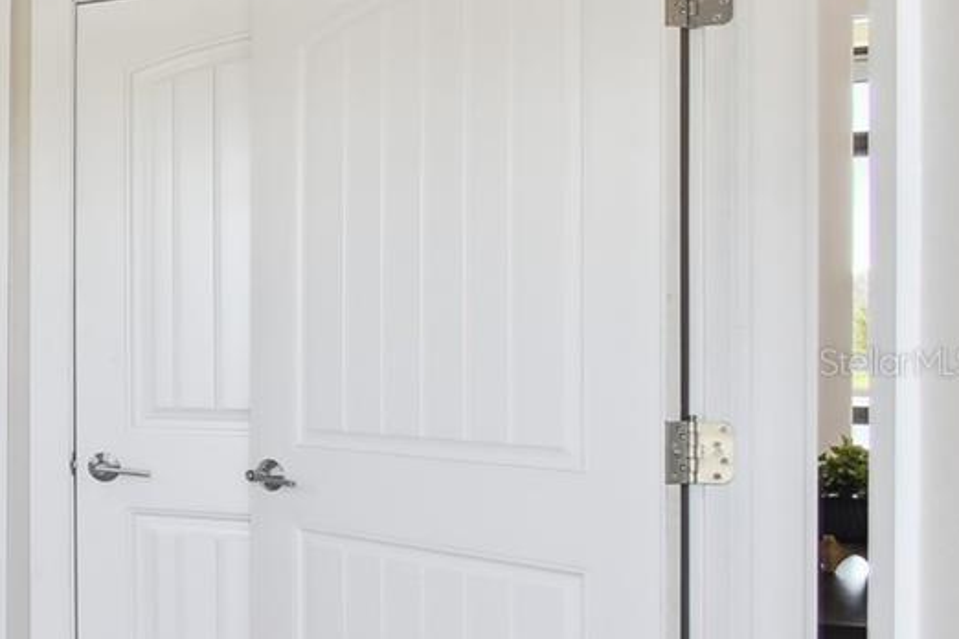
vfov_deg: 29.2
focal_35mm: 46
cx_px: -487
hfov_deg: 28.1
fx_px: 1225
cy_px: 362
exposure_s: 1/13
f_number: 7.1
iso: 100
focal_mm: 10
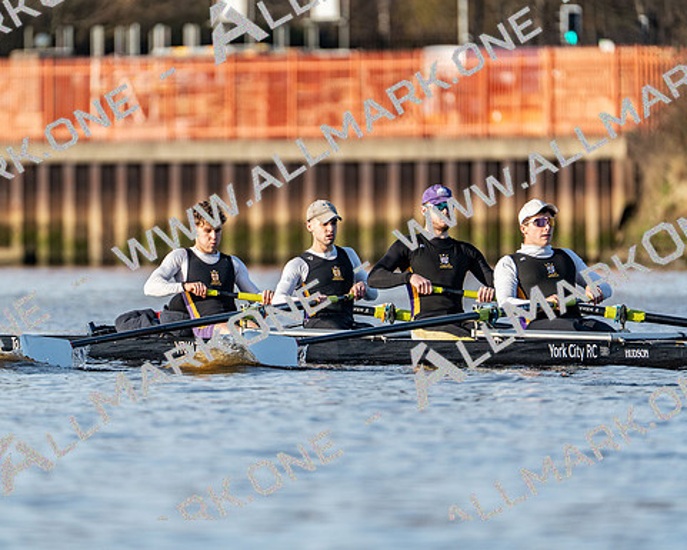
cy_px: 275
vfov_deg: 2.3
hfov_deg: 2.8
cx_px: 289
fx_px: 13809
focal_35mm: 679
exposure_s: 1/2000
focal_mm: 600
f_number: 6.3
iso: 800
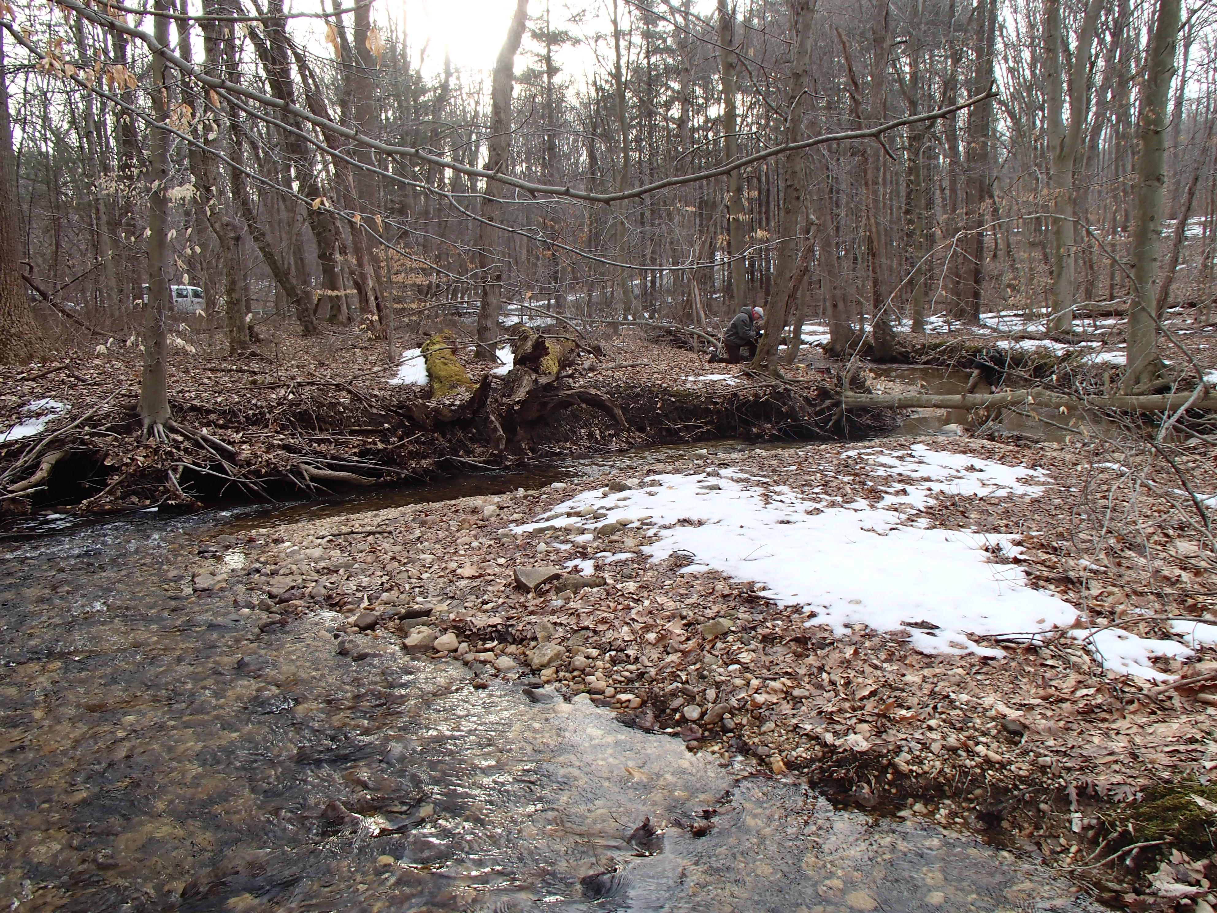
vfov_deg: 49.7
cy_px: 456
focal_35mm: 28
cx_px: 608
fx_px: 984
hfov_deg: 63.4
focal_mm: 5
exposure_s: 1/80
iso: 100
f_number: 3.9
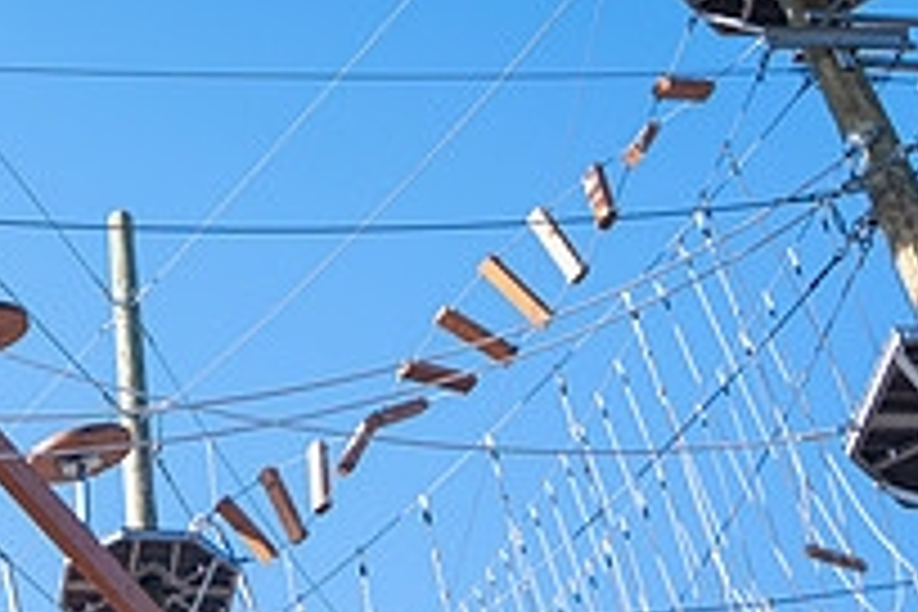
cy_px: -200
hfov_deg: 23.5
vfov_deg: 15.6
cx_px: 22
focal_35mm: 83
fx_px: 2116
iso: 220
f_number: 4
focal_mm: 24
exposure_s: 1/1000
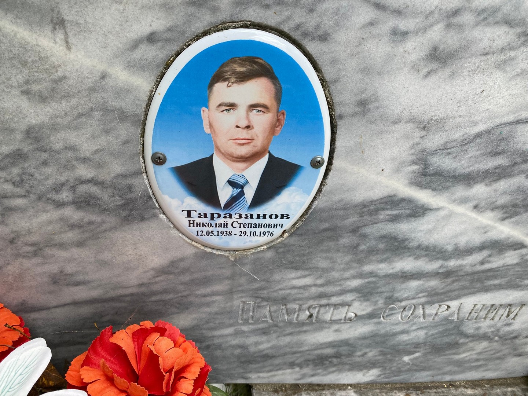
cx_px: 264
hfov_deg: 67.3
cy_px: 198
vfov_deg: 53.1
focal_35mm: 26
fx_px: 397
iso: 32
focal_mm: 4.25
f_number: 1.8
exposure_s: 1/715
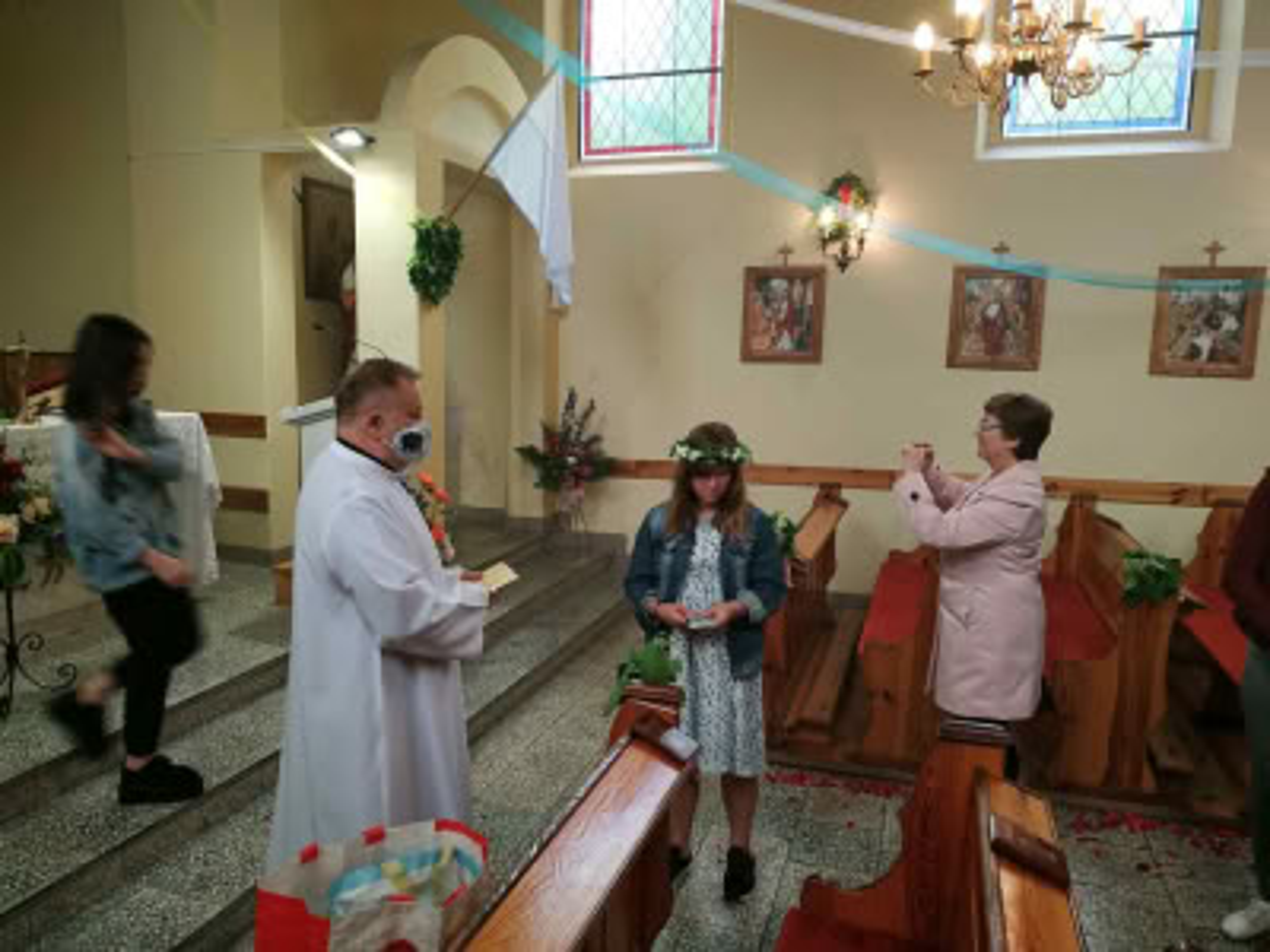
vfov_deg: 56.8
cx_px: 635
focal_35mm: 24
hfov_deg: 71.6
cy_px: 476
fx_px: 881
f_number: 1.9
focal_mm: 3.94
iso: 250
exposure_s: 1/33
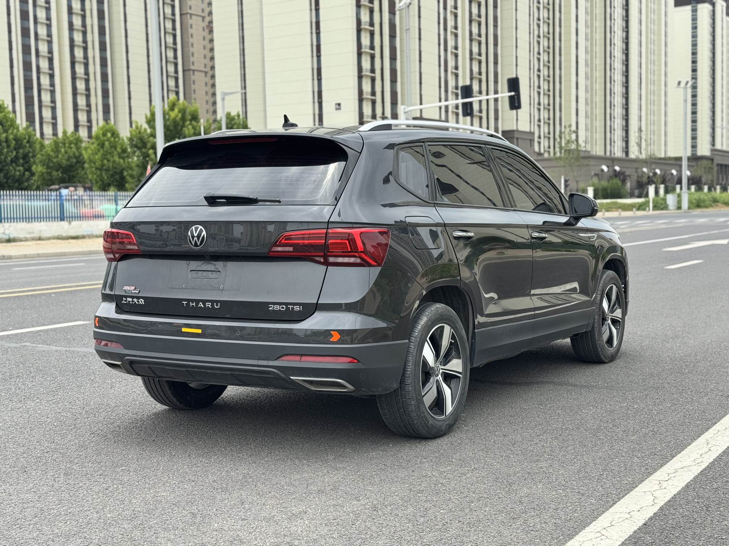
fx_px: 1011
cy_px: 273
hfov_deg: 39.7
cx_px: 364
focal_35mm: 48
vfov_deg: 30.3
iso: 64
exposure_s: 1/1111
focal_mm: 6.76
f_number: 1.78
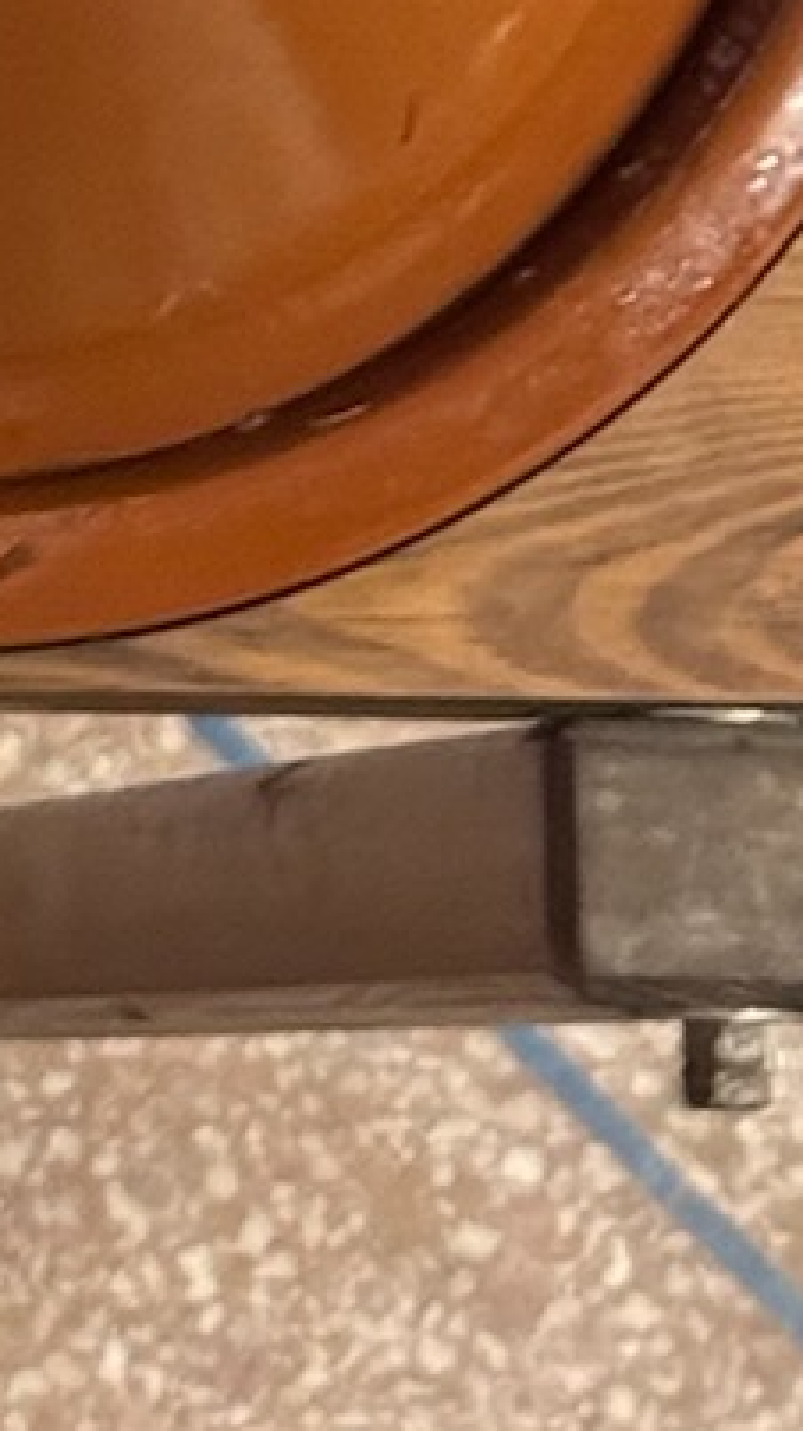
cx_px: -1606
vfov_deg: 7.7
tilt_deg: -75.5
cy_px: -1626
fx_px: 10092
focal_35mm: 266
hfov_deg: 4.4
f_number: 1.78
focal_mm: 6.76
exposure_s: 1/33
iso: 500
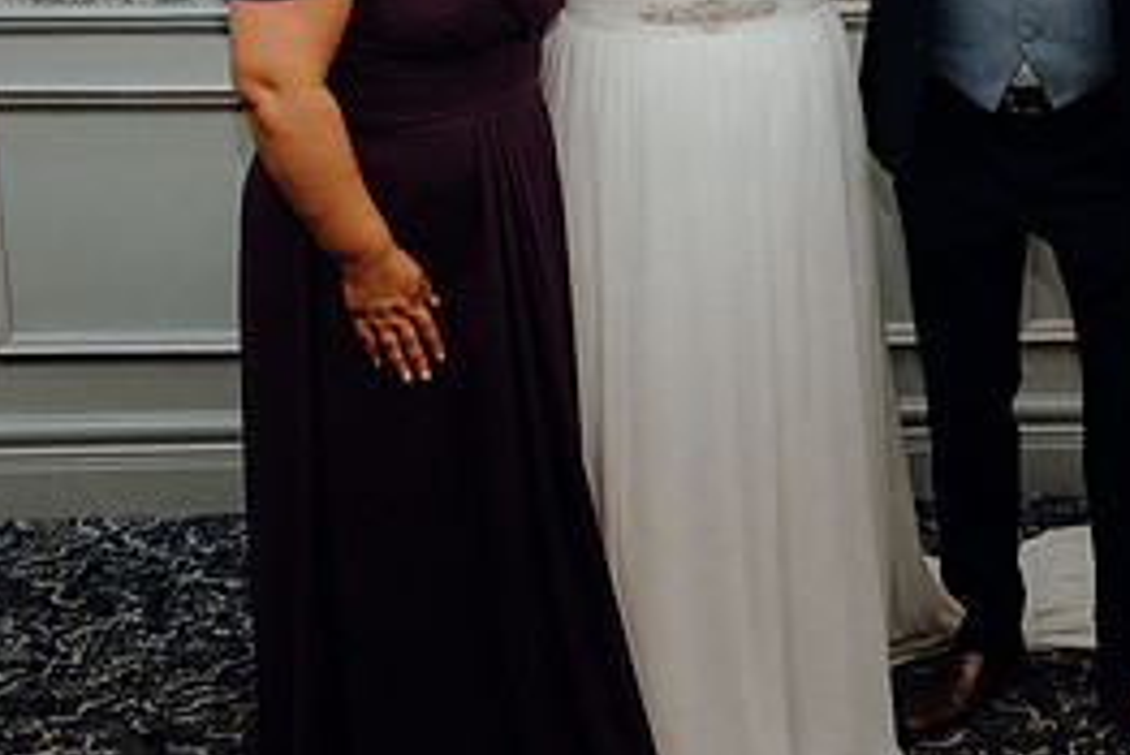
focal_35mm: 73
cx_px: 854
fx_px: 2293
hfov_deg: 27.3
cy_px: 119
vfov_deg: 18.5
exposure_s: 1/160
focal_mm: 33
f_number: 5
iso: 2500
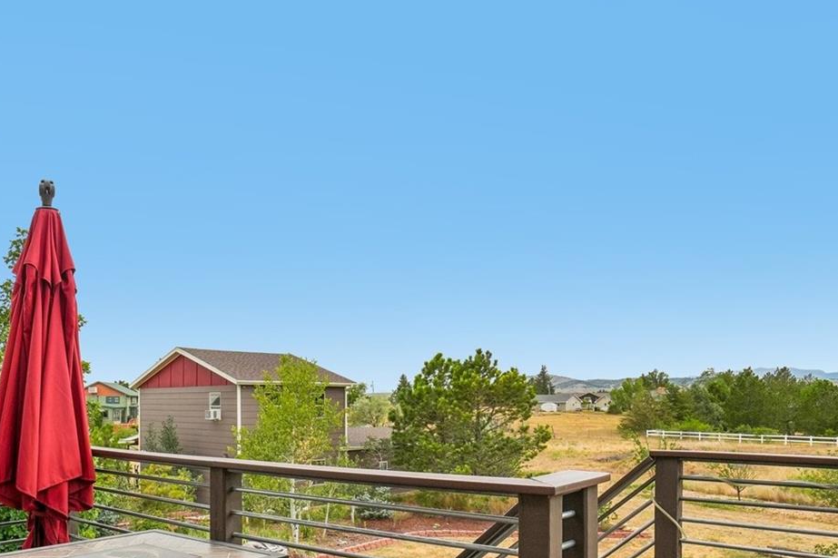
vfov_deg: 48.0
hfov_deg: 69.1
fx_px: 605
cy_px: 404
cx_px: 365
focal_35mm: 26
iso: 320
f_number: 8
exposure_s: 1/400
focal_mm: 10
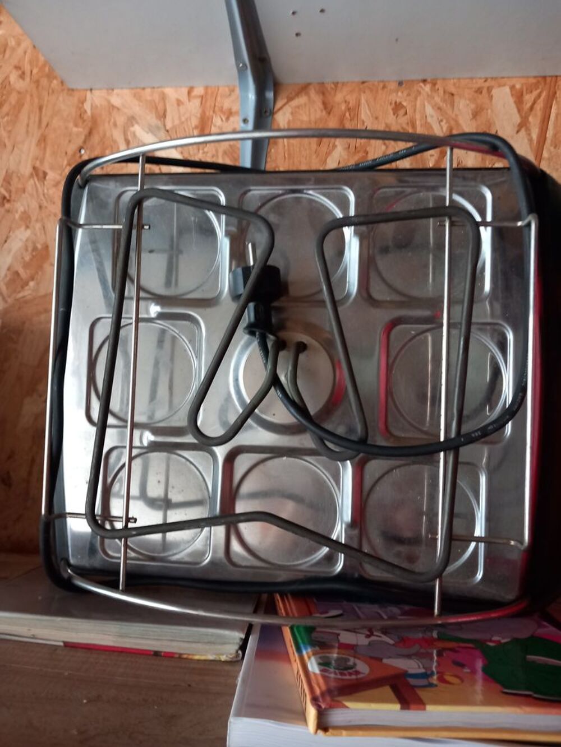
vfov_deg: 65.3
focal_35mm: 27
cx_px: 280
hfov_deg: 51.4
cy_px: 374
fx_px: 583
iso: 320
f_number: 1.8
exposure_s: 1/25
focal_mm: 4
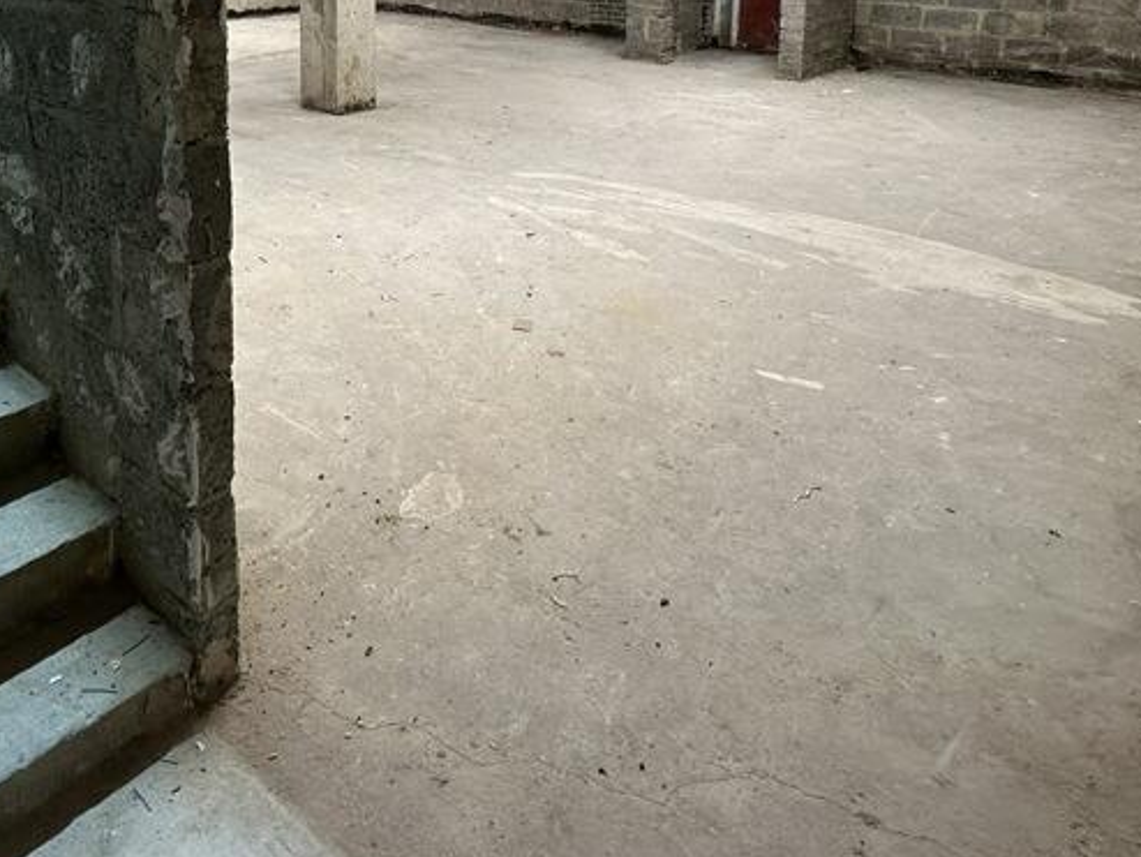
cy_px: 30
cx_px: 381
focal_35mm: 29
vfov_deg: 42.6
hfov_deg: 60.2
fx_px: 956
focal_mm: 2.22
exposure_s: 1/100
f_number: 2.2
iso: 160
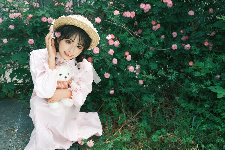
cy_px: 75
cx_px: 112
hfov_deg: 57.2
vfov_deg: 40.0
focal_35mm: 33
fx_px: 206
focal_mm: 22
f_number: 2.8
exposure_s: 1/1000
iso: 160
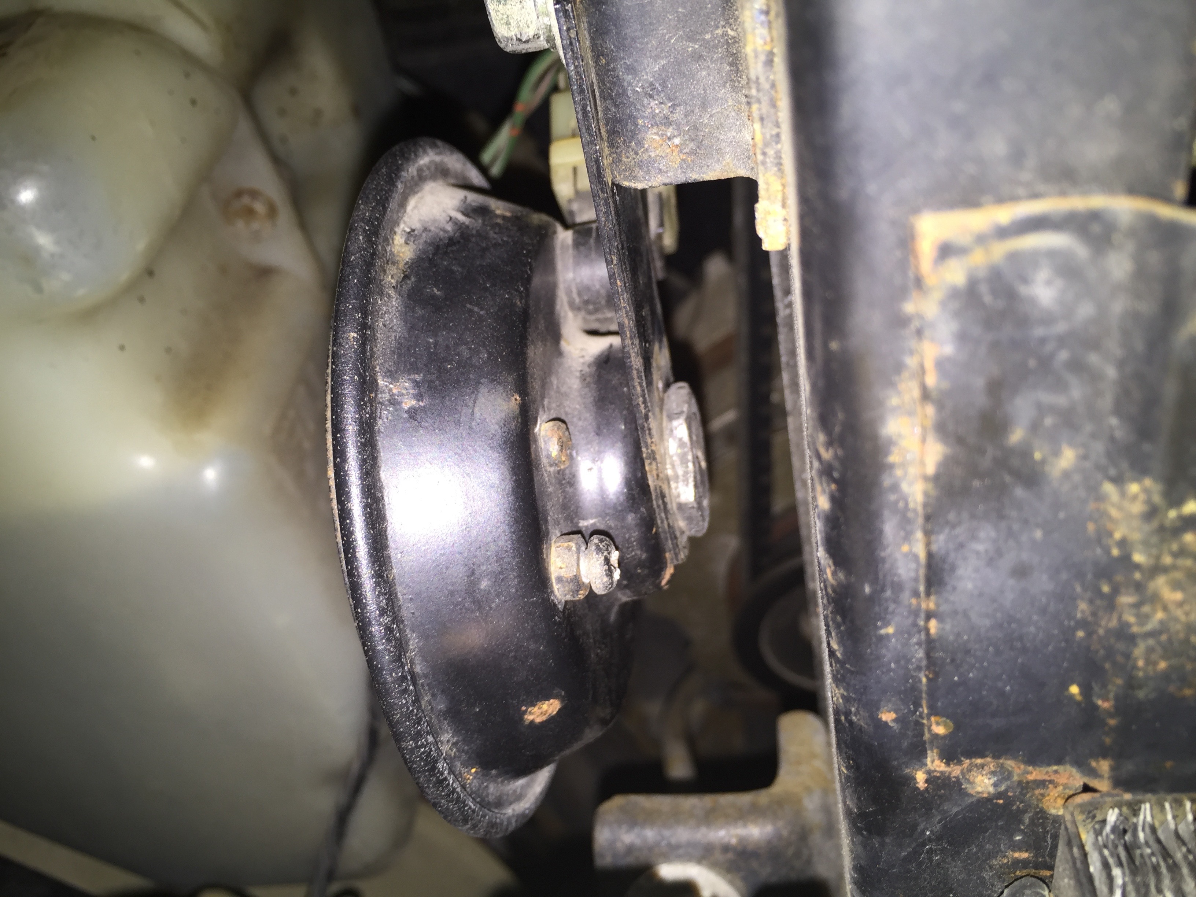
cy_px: 448
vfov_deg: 48.2
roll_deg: +13.1
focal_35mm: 29
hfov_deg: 61.7
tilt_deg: -41.7
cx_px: 598
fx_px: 1002
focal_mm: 4.15
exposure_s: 1/31
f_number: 2.2
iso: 32
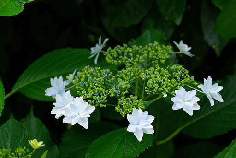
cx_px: 118
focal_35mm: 105
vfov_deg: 13.1
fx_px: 689
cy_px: 79
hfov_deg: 19.4
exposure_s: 1/500
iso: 320
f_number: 5
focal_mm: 70
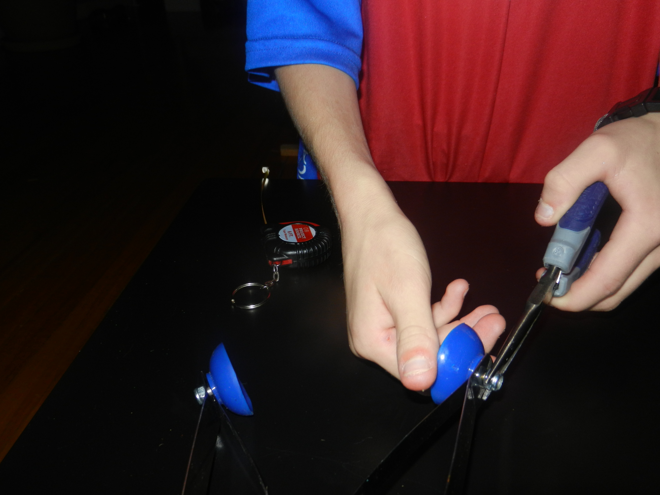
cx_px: 330
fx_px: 553
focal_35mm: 29
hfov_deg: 61.7
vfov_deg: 48.2
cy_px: 248
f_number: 7.2
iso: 200
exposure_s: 1/30
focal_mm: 5.1
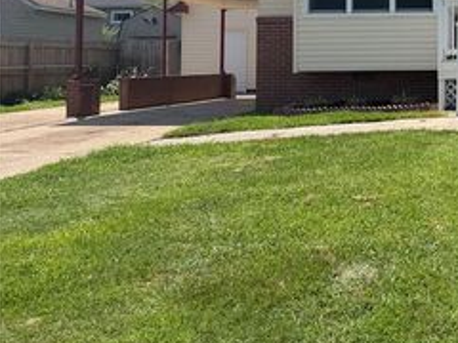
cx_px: 475
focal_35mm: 50
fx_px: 662
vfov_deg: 27.9
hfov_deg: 34.2
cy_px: 26
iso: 80
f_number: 1.78
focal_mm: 6.76
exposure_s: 1/4673
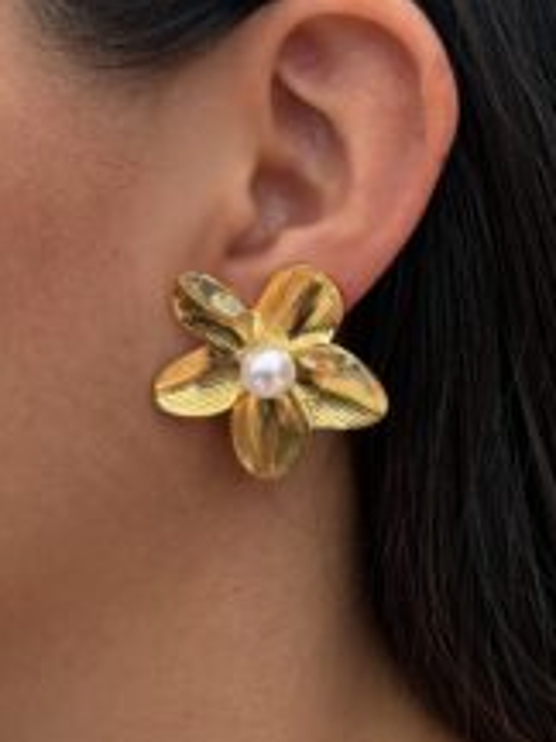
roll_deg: +0.2
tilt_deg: -2.2
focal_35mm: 89
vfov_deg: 22.0
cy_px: 354
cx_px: 281
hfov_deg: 16.6
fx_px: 1906
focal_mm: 6.76
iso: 64
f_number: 1.78
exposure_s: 1/1330
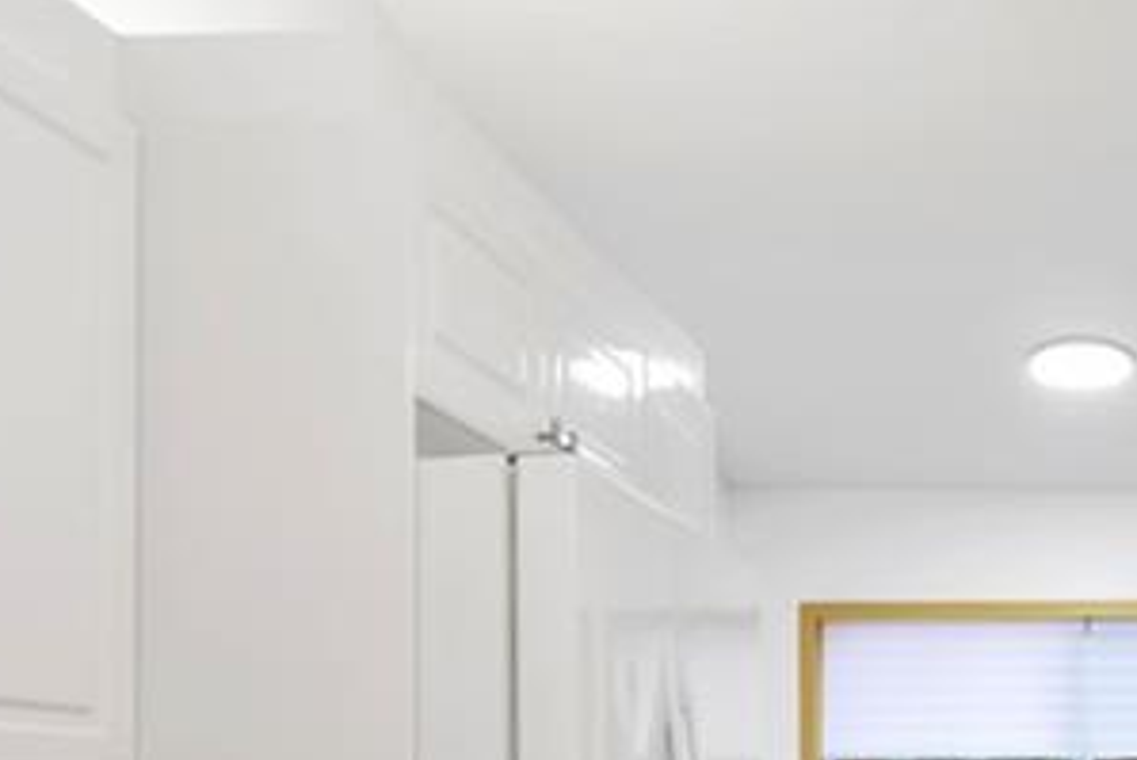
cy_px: 804
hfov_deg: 32.7
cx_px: 1106
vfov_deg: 22.7
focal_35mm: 57
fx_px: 1792
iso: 100
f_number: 9
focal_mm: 16.5
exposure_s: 1/1.67
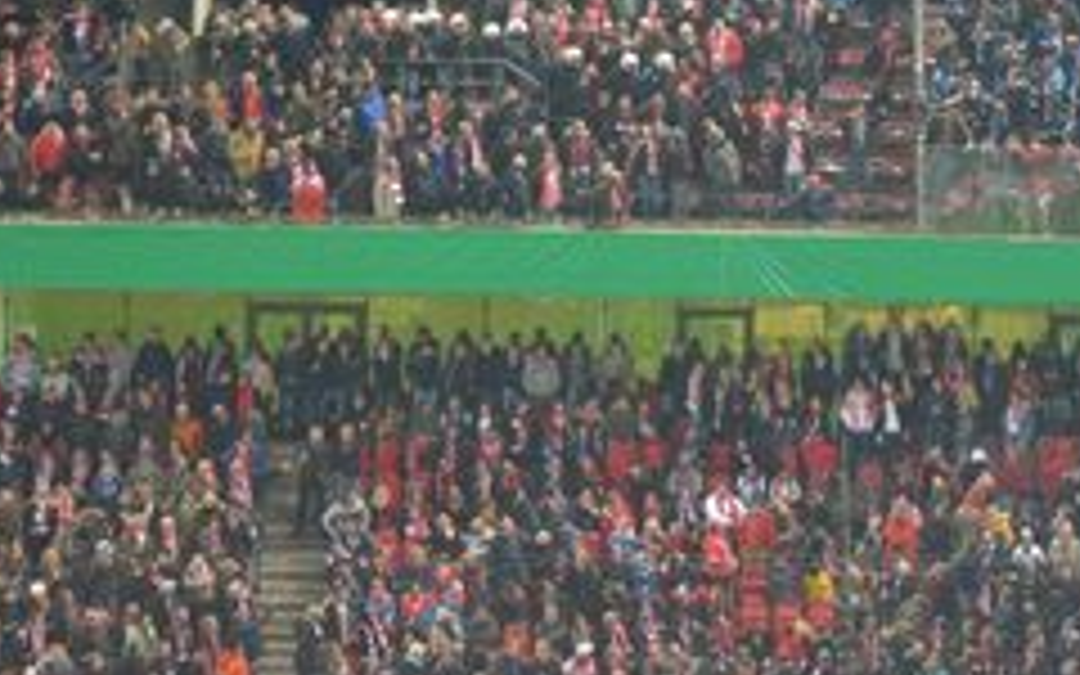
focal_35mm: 380
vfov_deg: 3.4
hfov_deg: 5.5
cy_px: -115
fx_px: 11191
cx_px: 706
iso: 3200
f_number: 5.6
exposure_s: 1/125
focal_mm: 105
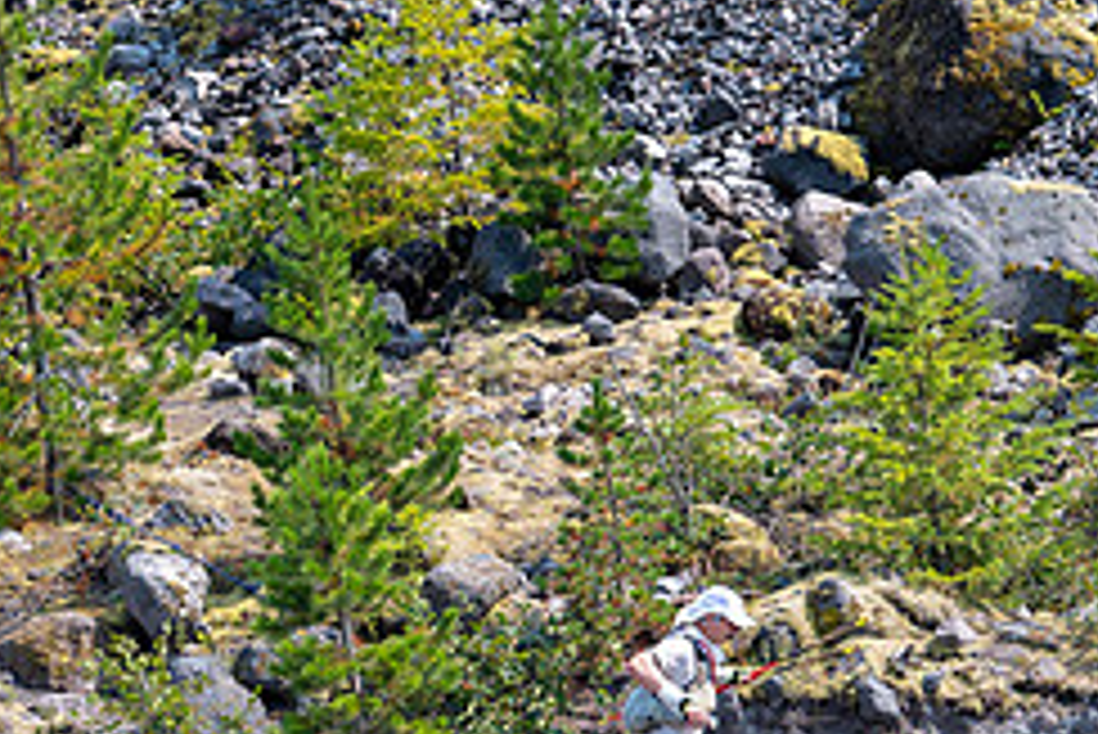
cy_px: 651
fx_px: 12115
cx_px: 685
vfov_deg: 3.5
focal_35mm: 397
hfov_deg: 5.2
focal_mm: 135
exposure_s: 1/640
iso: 180
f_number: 5
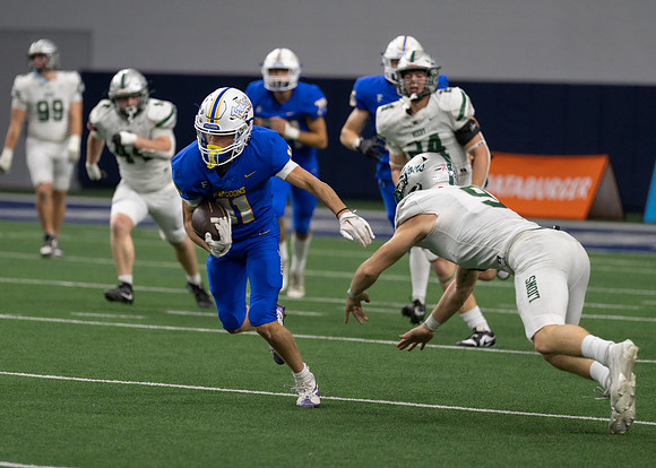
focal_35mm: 258
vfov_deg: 5.6
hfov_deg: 7.8
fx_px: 4801
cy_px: 238
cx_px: 228
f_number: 2.8
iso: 1600
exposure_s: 1/1250
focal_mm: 200
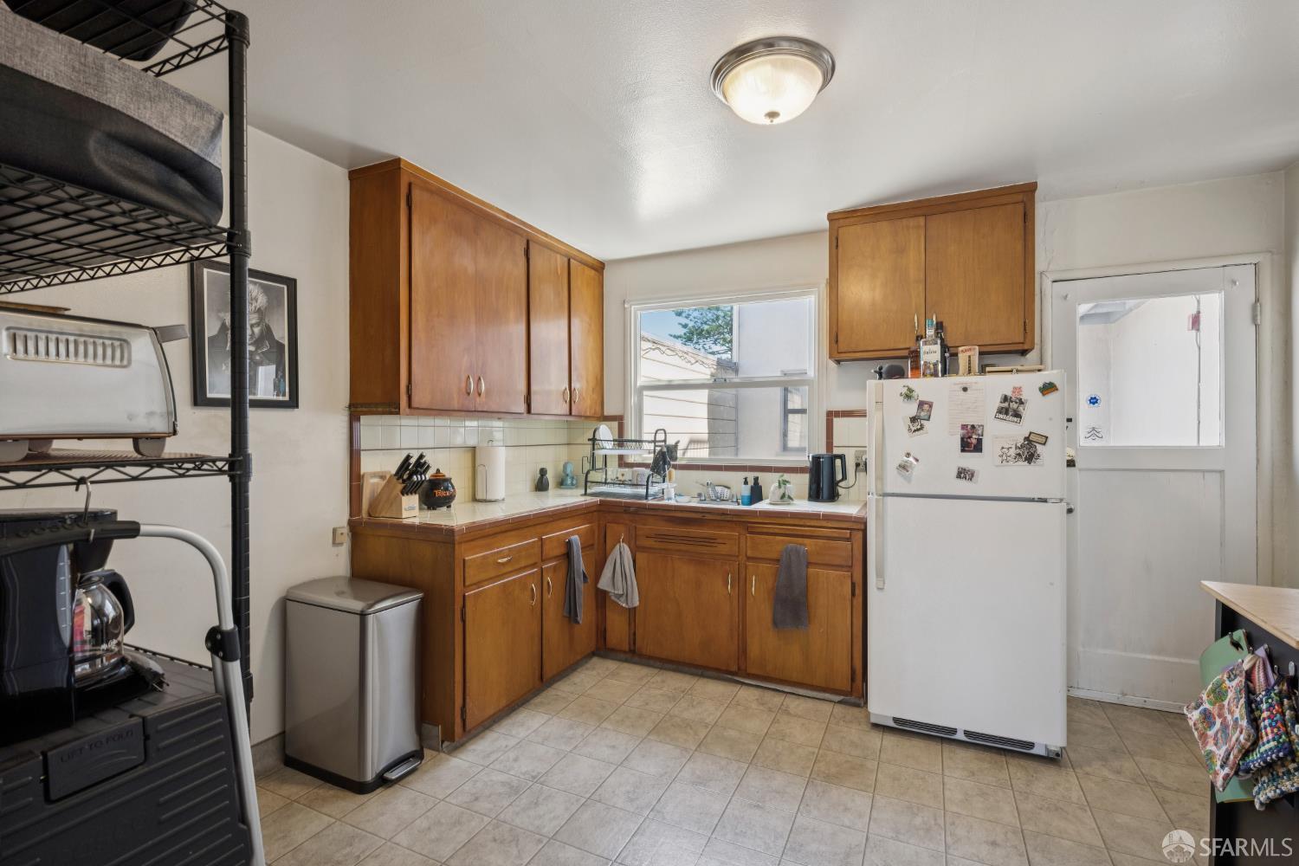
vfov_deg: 72.1
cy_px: 433
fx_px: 595
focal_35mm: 16
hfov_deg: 95.0
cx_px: 650
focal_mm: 16.5
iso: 400
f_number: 8
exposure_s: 1/25
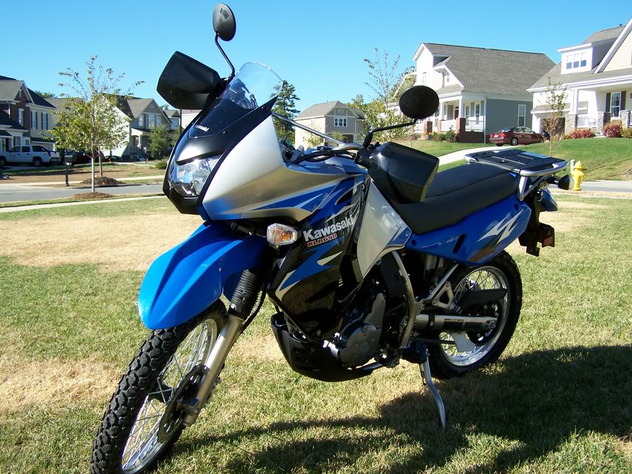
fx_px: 694
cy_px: 237
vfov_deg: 37.7
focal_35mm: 38
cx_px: 316
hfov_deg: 49.0
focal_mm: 6.3
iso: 80
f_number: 2.8
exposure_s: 1/800
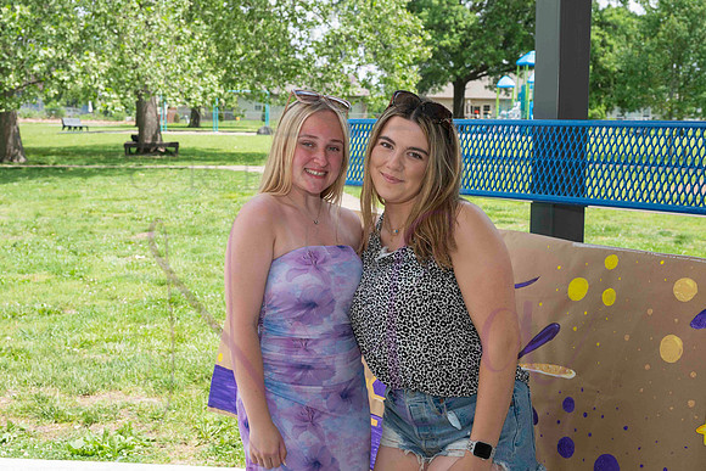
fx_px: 933
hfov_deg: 41.5
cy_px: 225
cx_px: 356
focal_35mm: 48
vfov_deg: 28.3
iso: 400
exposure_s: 1/500
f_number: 9
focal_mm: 45
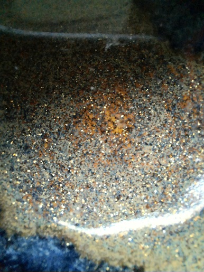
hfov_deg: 54.9
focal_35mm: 25
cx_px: 102
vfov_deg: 69.4
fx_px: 197
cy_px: 136
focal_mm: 2.13
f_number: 2.4
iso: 1000
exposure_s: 1/17
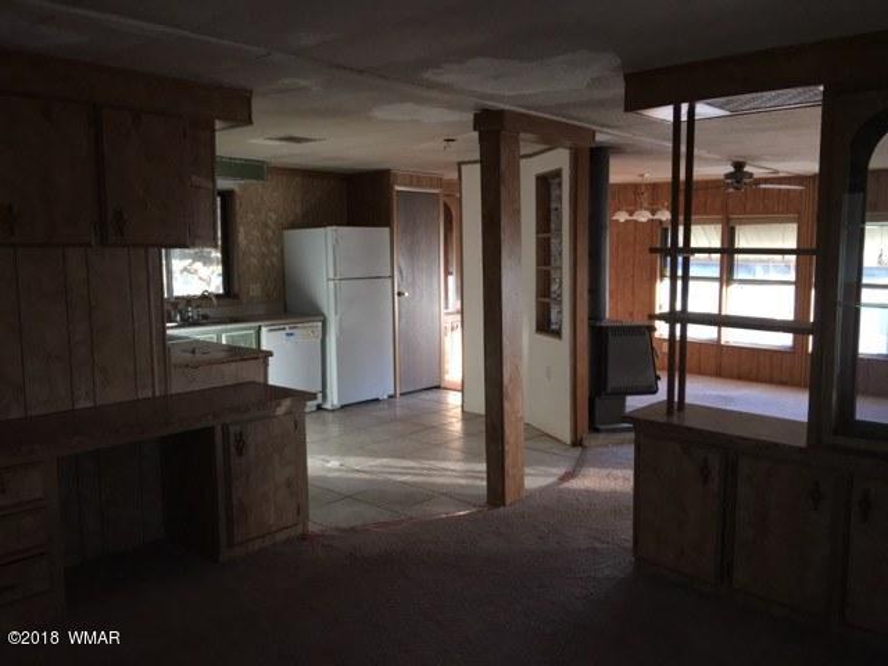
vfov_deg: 48.2
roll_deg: -0.8
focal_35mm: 29
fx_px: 744
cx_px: 444
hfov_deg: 61.7
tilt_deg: -5.1
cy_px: 333
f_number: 2.2
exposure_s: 1/30
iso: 64
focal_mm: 4.15
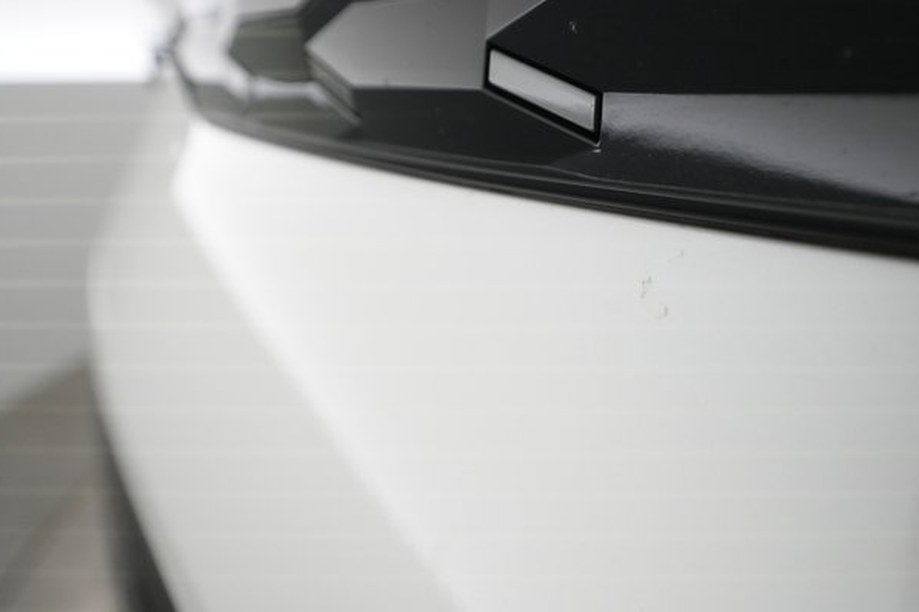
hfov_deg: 61.9
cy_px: 324
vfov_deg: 43.6
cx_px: 474
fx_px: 766
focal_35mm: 30
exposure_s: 1/200
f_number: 5
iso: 4000
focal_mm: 28
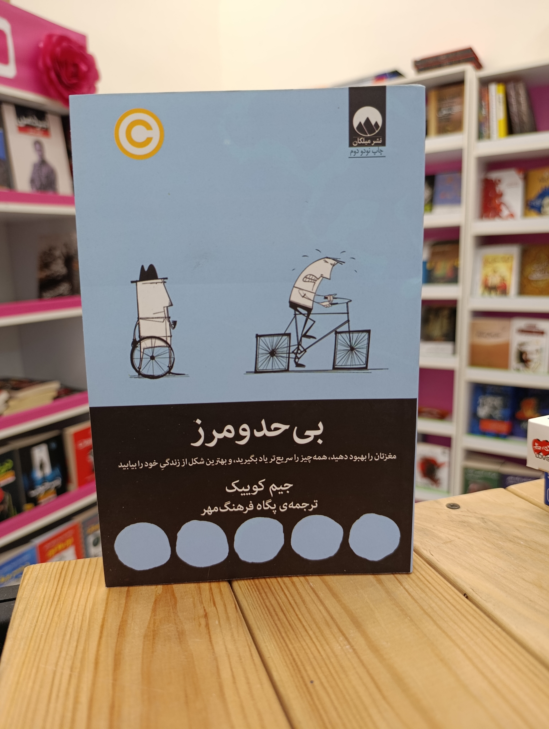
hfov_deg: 59.0
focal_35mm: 23
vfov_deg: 73.8
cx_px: 274
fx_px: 485
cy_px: 364
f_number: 1.65
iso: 738
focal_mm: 6.11
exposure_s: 1/100
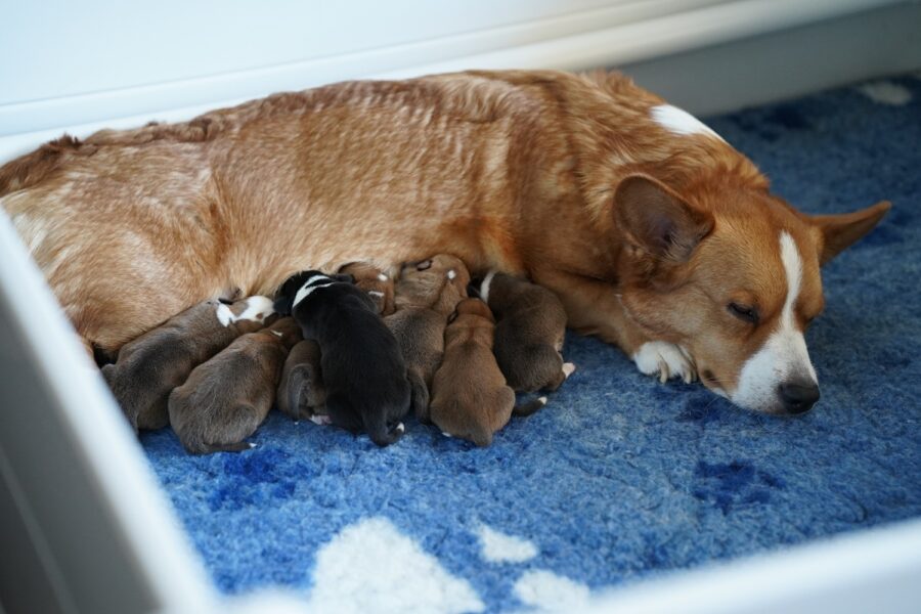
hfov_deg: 23.9
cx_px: 460
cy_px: 307
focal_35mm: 85
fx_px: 2174
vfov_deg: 16.1
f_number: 2.5
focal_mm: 85
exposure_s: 1/200
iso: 4000
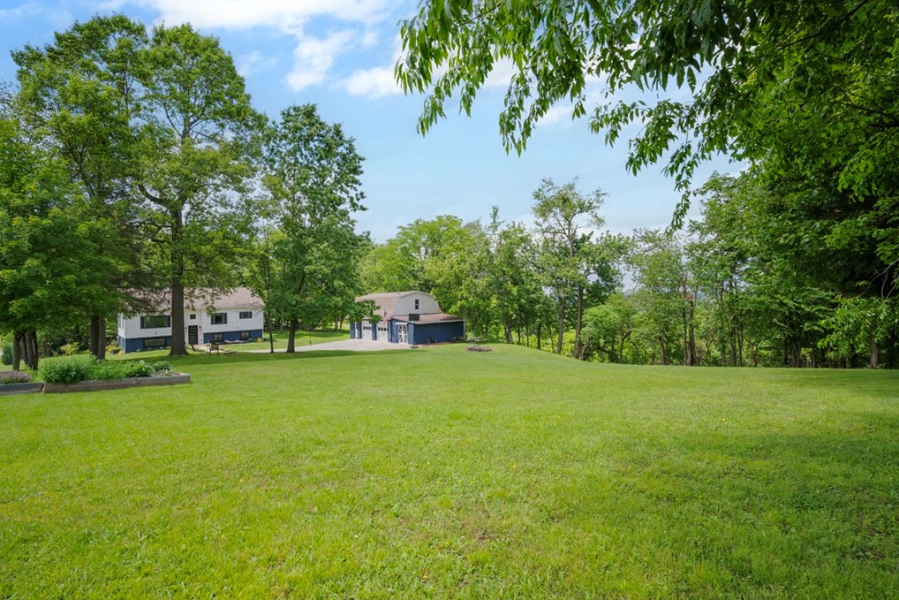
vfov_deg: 73.8
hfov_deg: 96.6
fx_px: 400
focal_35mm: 16
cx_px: 425
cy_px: 306
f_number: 8
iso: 400
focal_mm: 15
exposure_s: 1/160
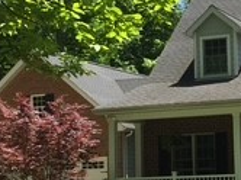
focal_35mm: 112
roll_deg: +0.7
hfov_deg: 17.1
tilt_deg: +4.8
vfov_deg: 13.2
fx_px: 779
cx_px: 251
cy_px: 113
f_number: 2.2
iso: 32
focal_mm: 4.15
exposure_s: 1/1364
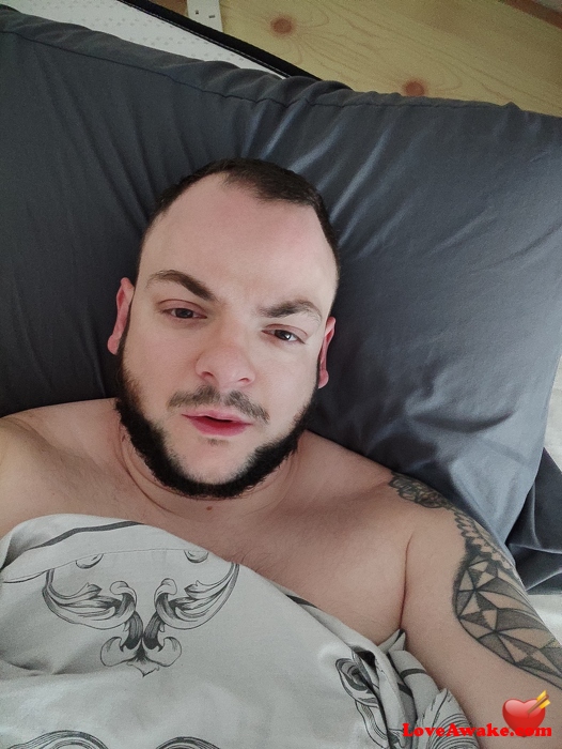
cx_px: 281
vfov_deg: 81.7
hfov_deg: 66.0
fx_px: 432
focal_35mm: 20
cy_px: 374
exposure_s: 1/20
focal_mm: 3.5
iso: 654
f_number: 2.45
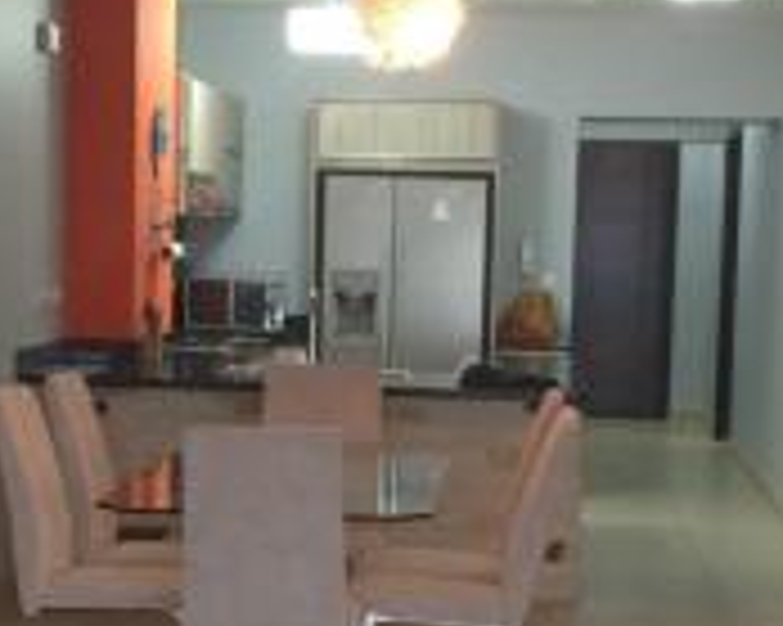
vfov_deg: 14.6
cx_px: 306
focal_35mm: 104
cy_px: 585
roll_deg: -2.6
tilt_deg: -9.5
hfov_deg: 18.4
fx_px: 2409
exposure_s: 1/30
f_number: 2.2
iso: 250
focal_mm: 4.15
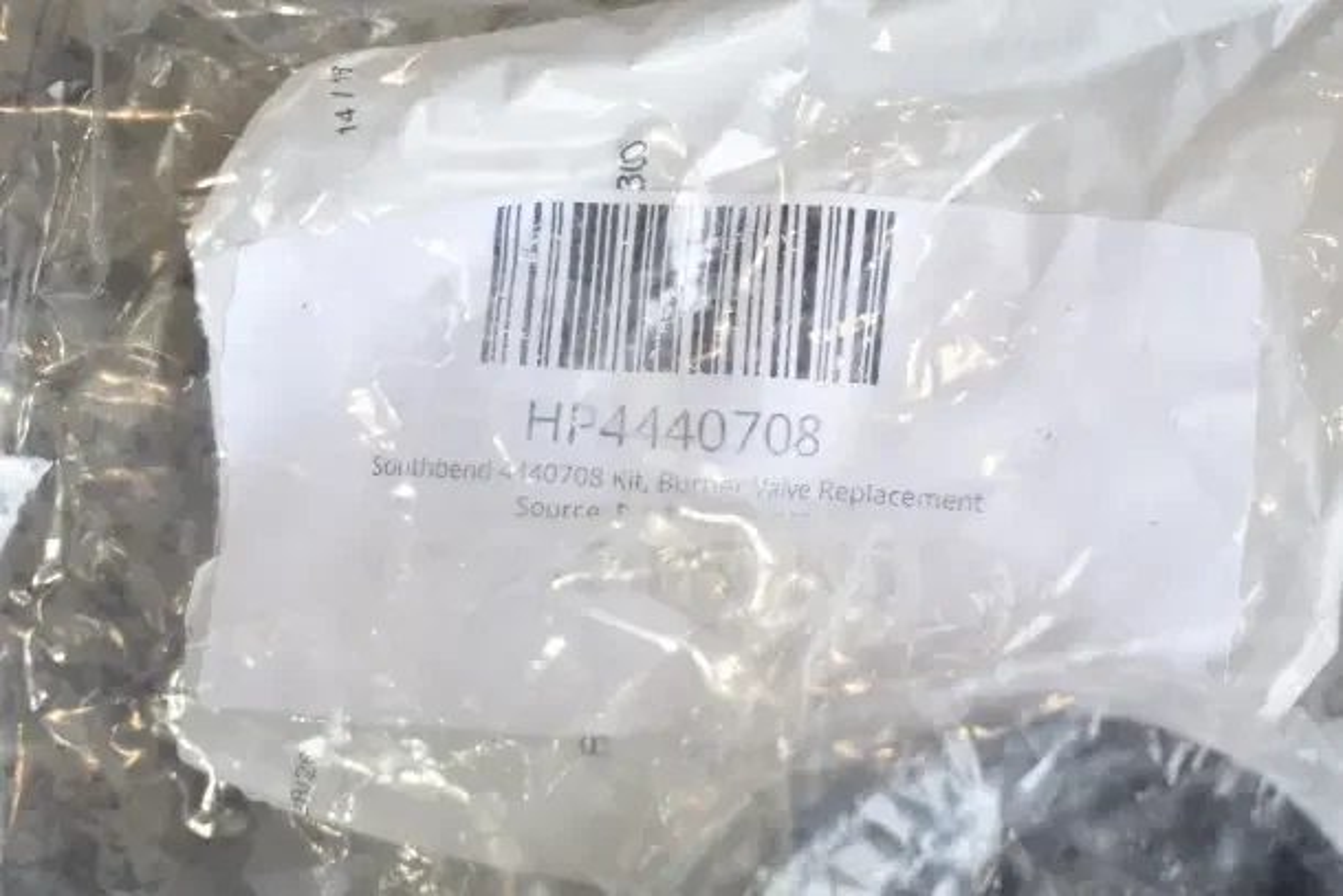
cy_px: 448
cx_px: 672
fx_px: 1959
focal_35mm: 52
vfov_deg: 25.8
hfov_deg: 37.8
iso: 200
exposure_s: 1/100
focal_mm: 35
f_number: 4.8
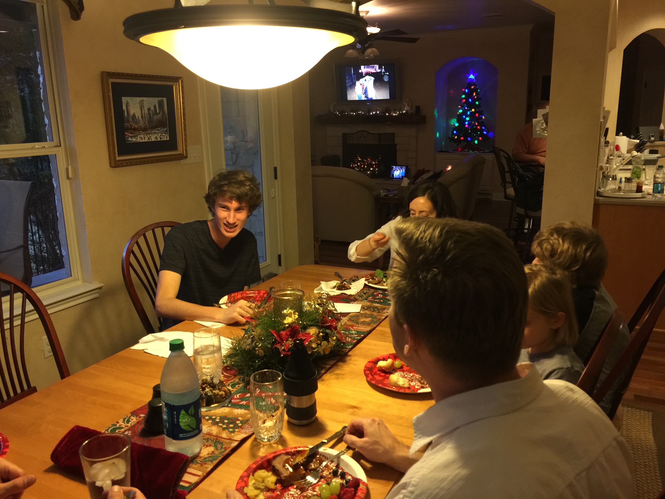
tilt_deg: -12.8
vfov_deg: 48.2
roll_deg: +1.1
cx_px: 332
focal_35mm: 29
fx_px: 557
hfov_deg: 61.7
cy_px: 250
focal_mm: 4.15
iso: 100
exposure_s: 1/10
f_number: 2.2
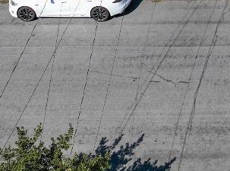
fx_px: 789
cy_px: -210
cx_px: 312
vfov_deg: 10.9
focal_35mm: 119
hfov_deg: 15.6
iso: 100
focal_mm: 12.29
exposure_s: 1/3200
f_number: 2.8
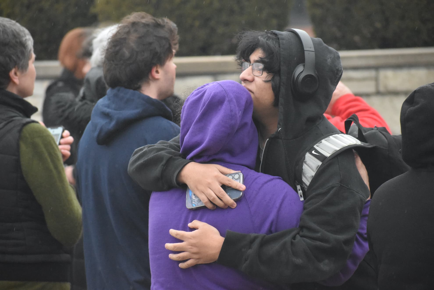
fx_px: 2531
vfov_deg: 6.5
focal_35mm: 210
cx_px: 217
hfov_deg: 9.8
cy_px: 145
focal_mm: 140
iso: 4000
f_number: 4.8
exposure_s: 1/500
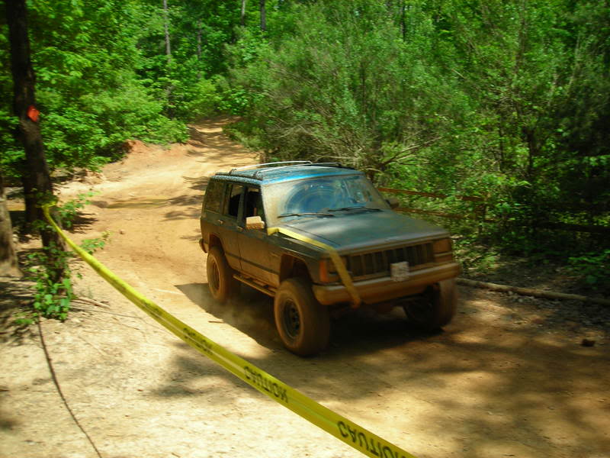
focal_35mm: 38
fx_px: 670
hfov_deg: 49.0
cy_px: 229
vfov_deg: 37.7
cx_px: 305
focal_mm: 6.3
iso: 61
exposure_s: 1/98.7
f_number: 6.4
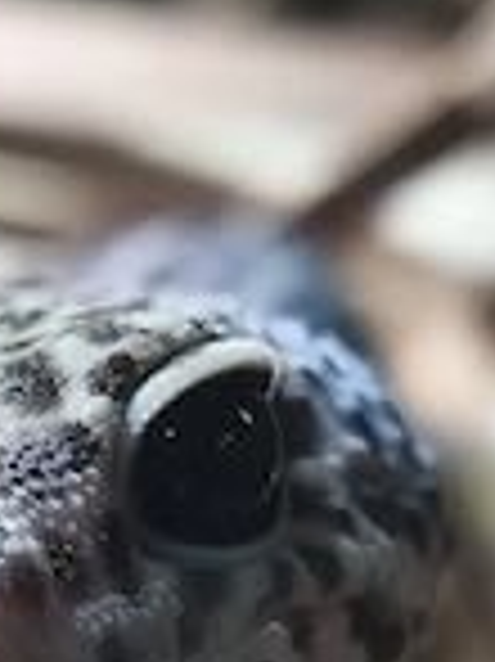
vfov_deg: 15.5
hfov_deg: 11.7
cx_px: 32
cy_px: 653
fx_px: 2387
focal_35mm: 125
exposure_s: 1/53.5
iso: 320
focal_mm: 6.06
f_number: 1.7
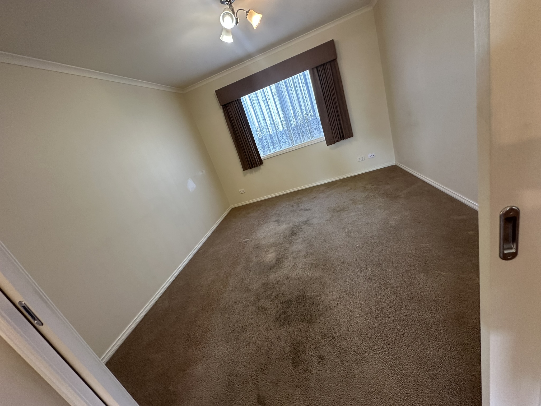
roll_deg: +18.3
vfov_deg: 85.7
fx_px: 219
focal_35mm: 14
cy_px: 203
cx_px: 270
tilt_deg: -16.0
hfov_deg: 102.1
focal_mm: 2.22
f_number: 2.2
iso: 250
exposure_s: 1/100
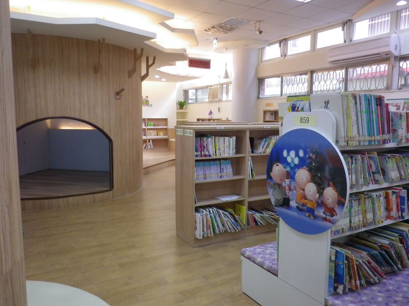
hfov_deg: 63.4
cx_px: 204
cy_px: 153
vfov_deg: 49.7
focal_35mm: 28
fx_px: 331
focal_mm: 5
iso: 250
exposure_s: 1/50
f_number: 3.2
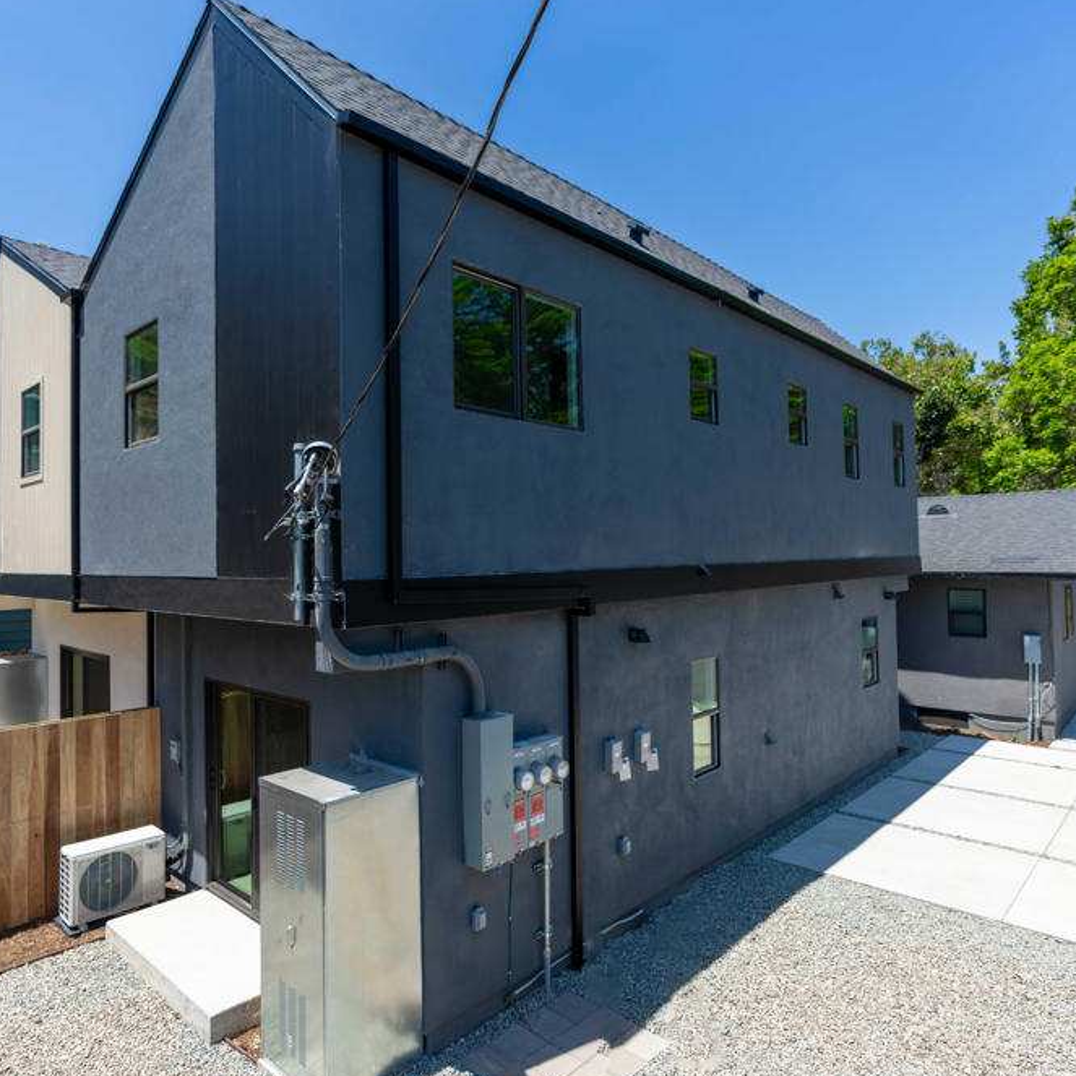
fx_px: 739
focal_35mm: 21
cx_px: 453
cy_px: 536
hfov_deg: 71.7
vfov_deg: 72.1
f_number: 3.2
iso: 100
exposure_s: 1/8000
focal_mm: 16
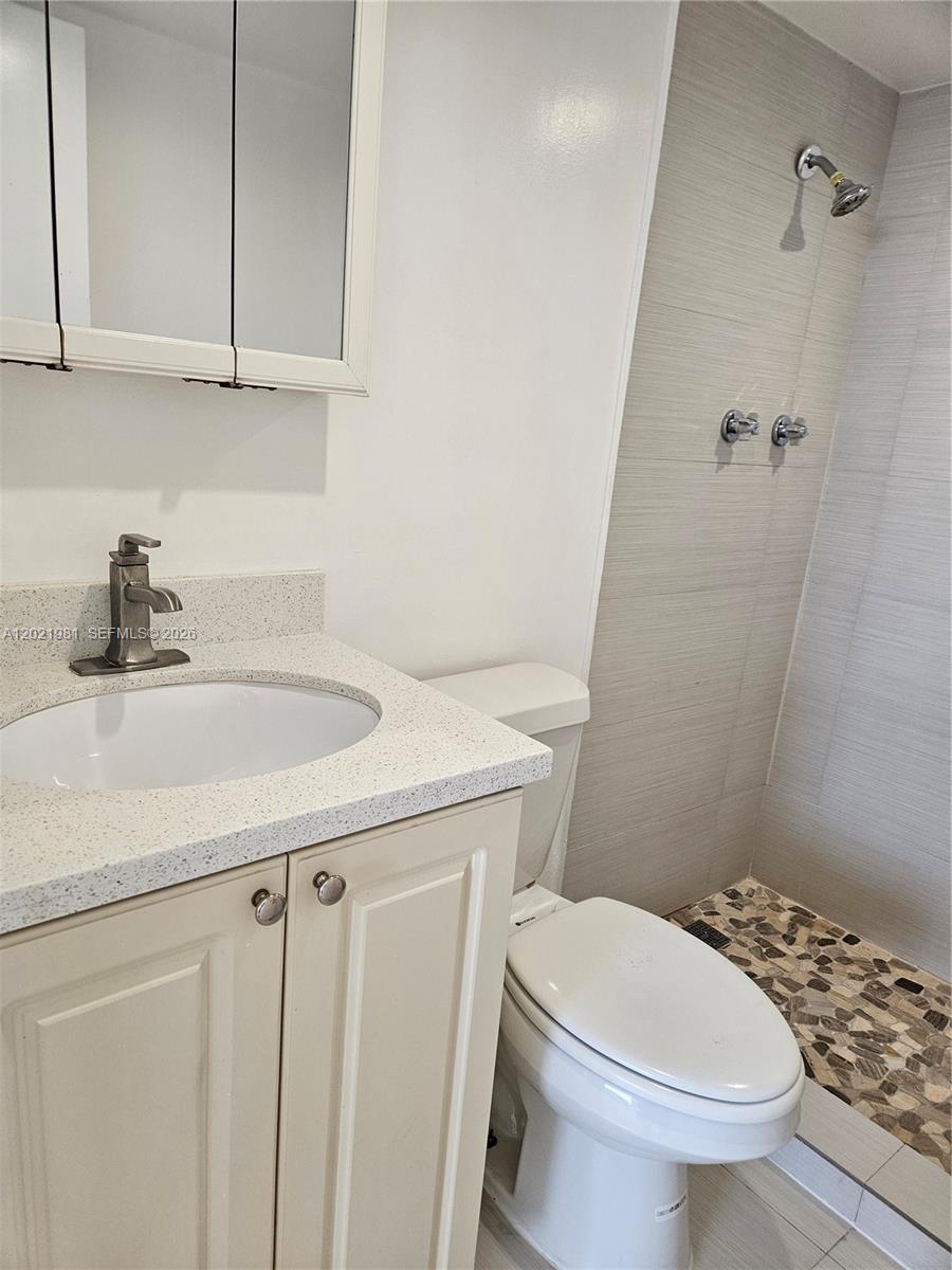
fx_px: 843
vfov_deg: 73.9
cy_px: 635
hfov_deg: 58.9
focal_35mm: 23
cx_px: 476
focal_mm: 5.4
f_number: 1.8
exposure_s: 1/120
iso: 250
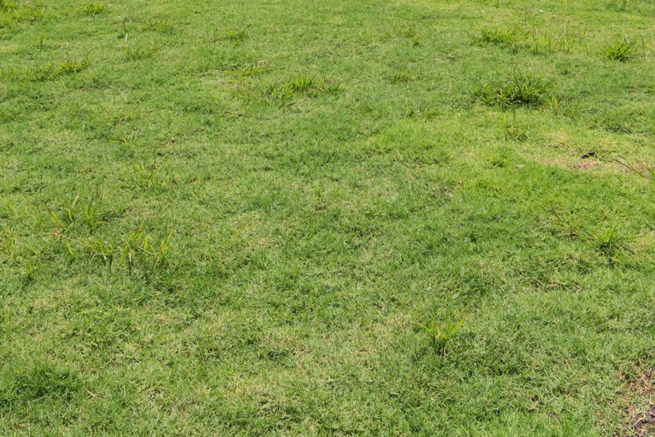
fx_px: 873
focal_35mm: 48
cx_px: 285
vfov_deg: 24.7
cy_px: -122
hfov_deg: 41.0
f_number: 9
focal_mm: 12
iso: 100
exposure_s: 1/320
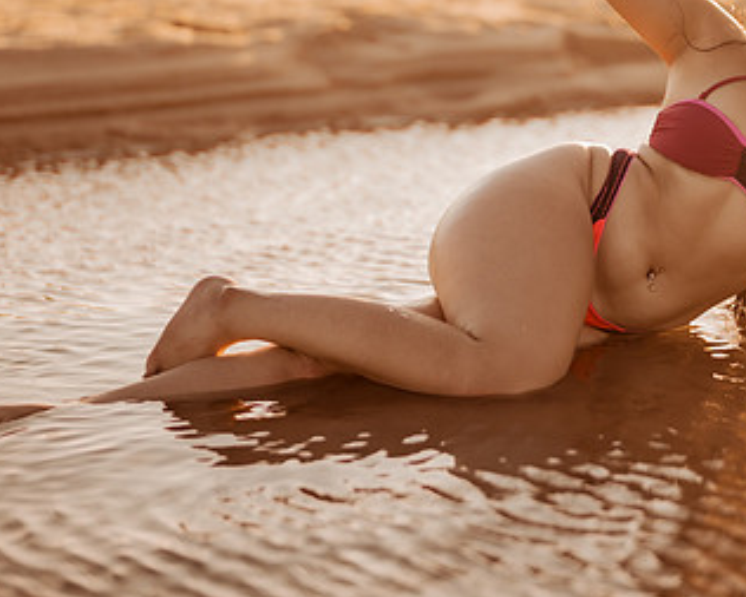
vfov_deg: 14.8
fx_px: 2297
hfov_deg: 18.4
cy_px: 152
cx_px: 538
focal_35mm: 104
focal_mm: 58
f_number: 1.4
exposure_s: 1/4000
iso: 100
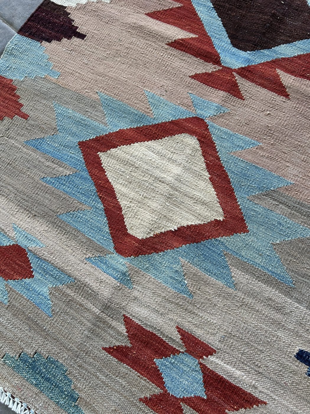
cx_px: 155
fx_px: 310
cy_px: 207
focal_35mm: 26
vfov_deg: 67.3
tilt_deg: -66.7
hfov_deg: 53.1
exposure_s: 1/441
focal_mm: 5.7
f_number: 1.5
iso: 50
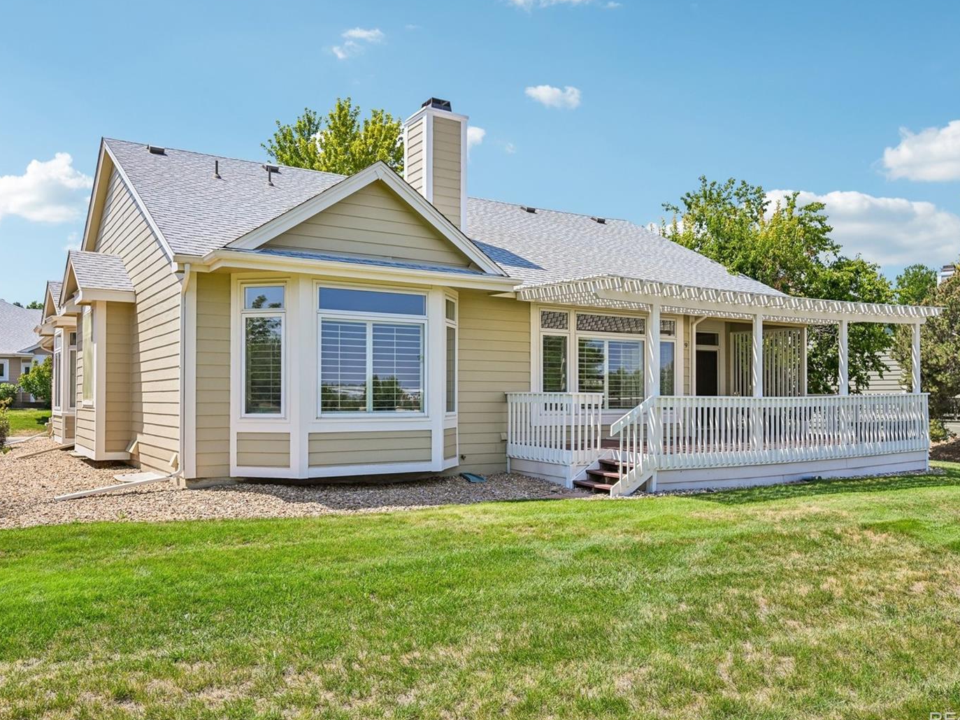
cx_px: 483
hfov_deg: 63.4
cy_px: 362
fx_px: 777
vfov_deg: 49.8
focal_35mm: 28
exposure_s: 1/250
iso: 64
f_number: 6.3
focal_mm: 25
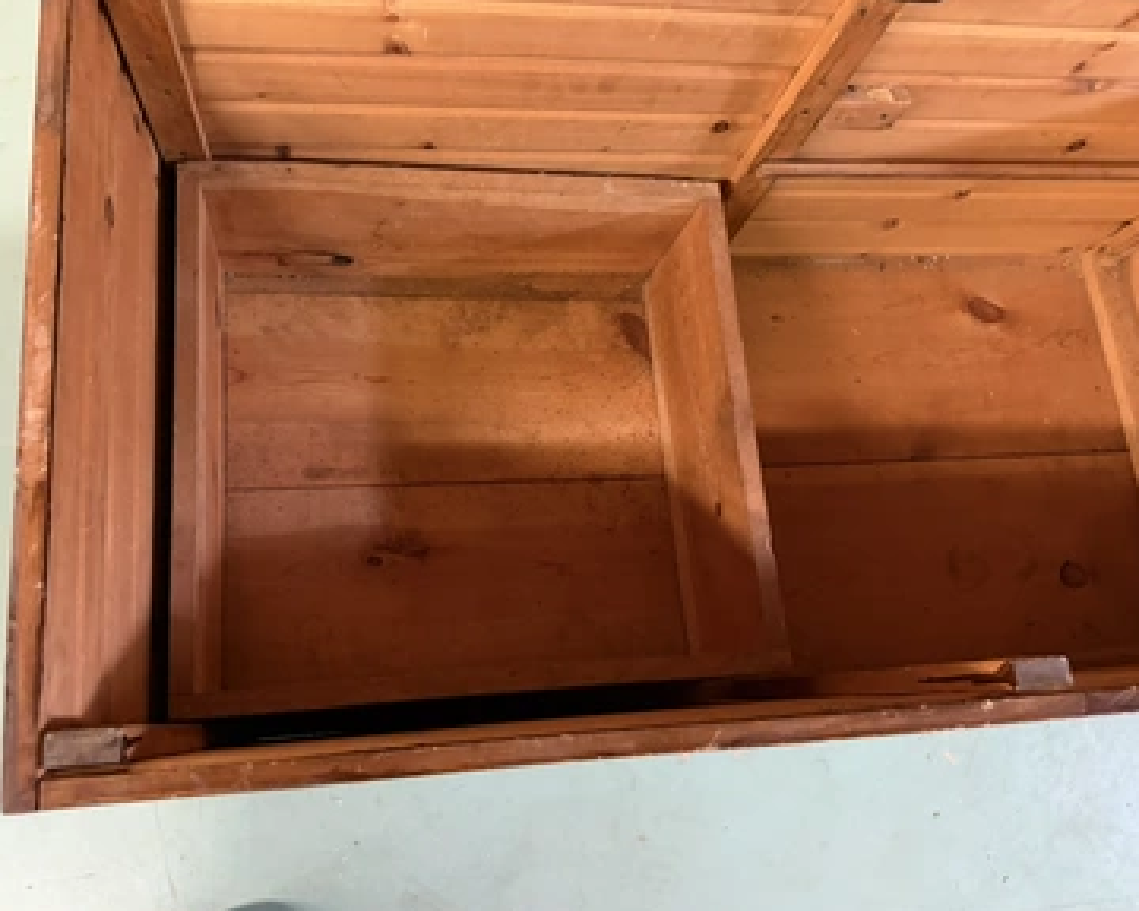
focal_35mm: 26
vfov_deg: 54.9
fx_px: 876
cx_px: 519
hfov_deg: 65.9
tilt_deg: -74.3
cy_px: 468
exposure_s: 1/30
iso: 800
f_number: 1.78
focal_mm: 6.76
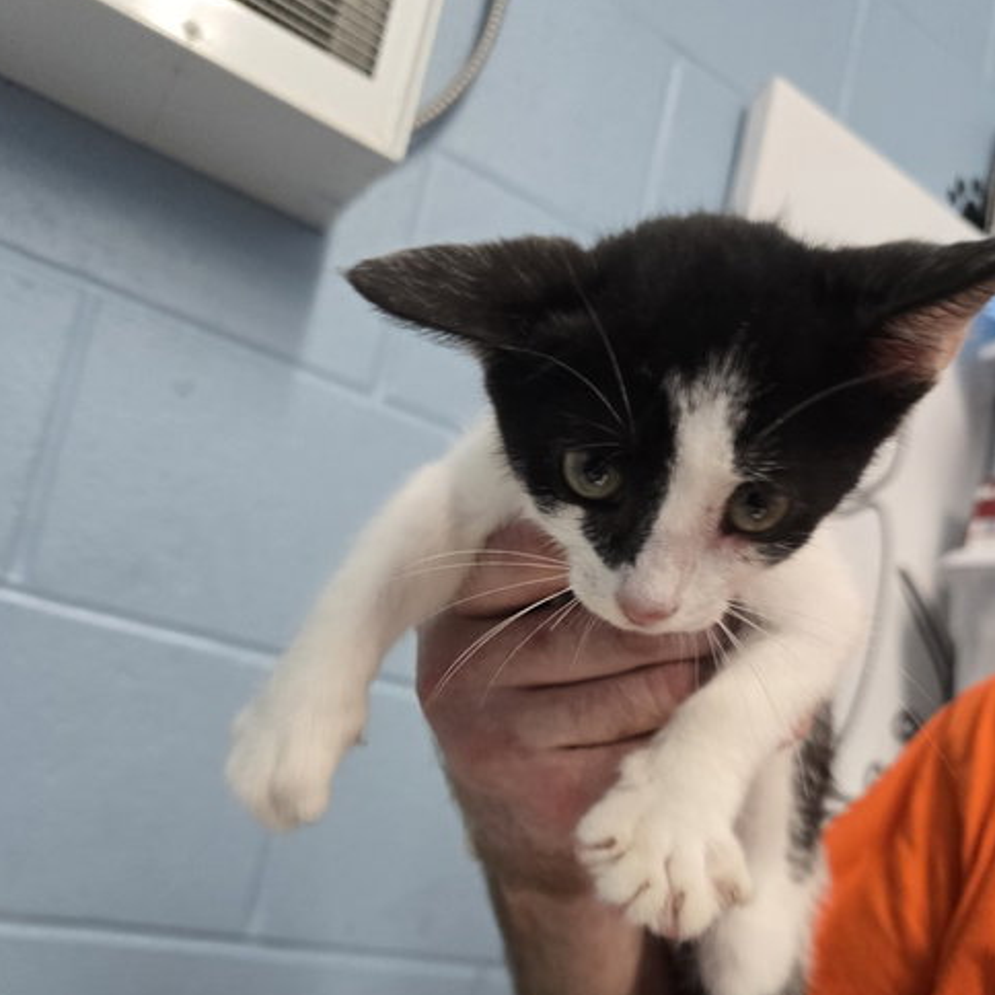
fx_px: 911
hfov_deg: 57.3
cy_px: 642
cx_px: 491
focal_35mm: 28
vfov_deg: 56.4
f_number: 1.7
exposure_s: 1/120
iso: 320
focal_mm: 6.3
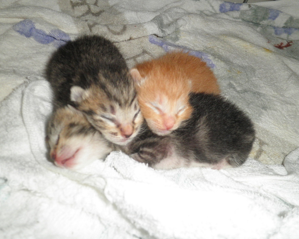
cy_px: 117
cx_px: 142
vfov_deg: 51.5
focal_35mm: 28
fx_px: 248
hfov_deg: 62.2
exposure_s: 1/30
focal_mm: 4.7
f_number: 2.8
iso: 125
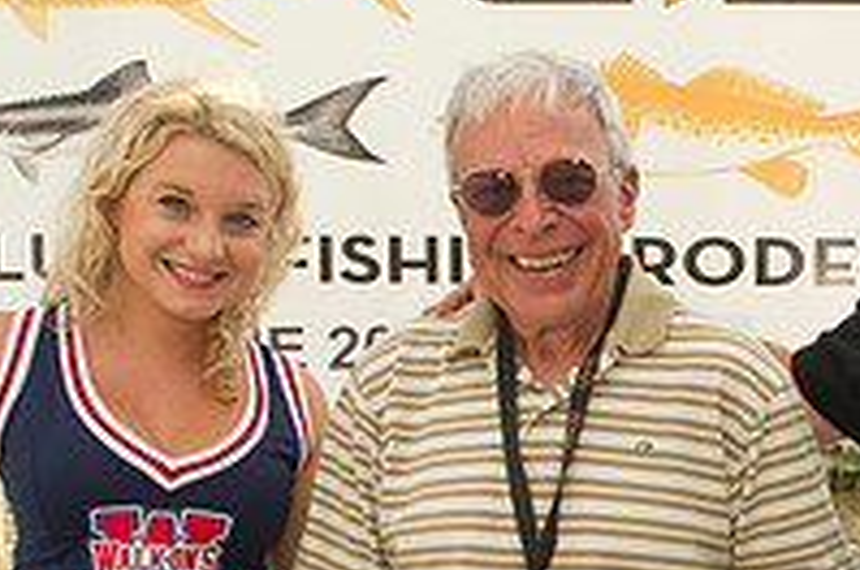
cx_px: 838
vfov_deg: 19.1
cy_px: 497
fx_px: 1670
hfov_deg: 27.4
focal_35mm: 70
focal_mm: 24
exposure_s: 1/160
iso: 400
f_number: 10
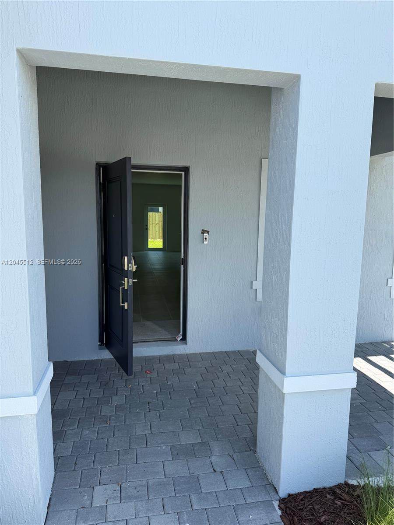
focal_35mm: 24
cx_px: 197
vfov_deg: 71.6
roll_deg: -0.1
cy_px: 262
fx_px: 364
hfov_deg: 56.8
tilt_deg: -7.2
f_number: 1.78
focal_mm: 6.76
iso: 80
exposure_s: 1/1464
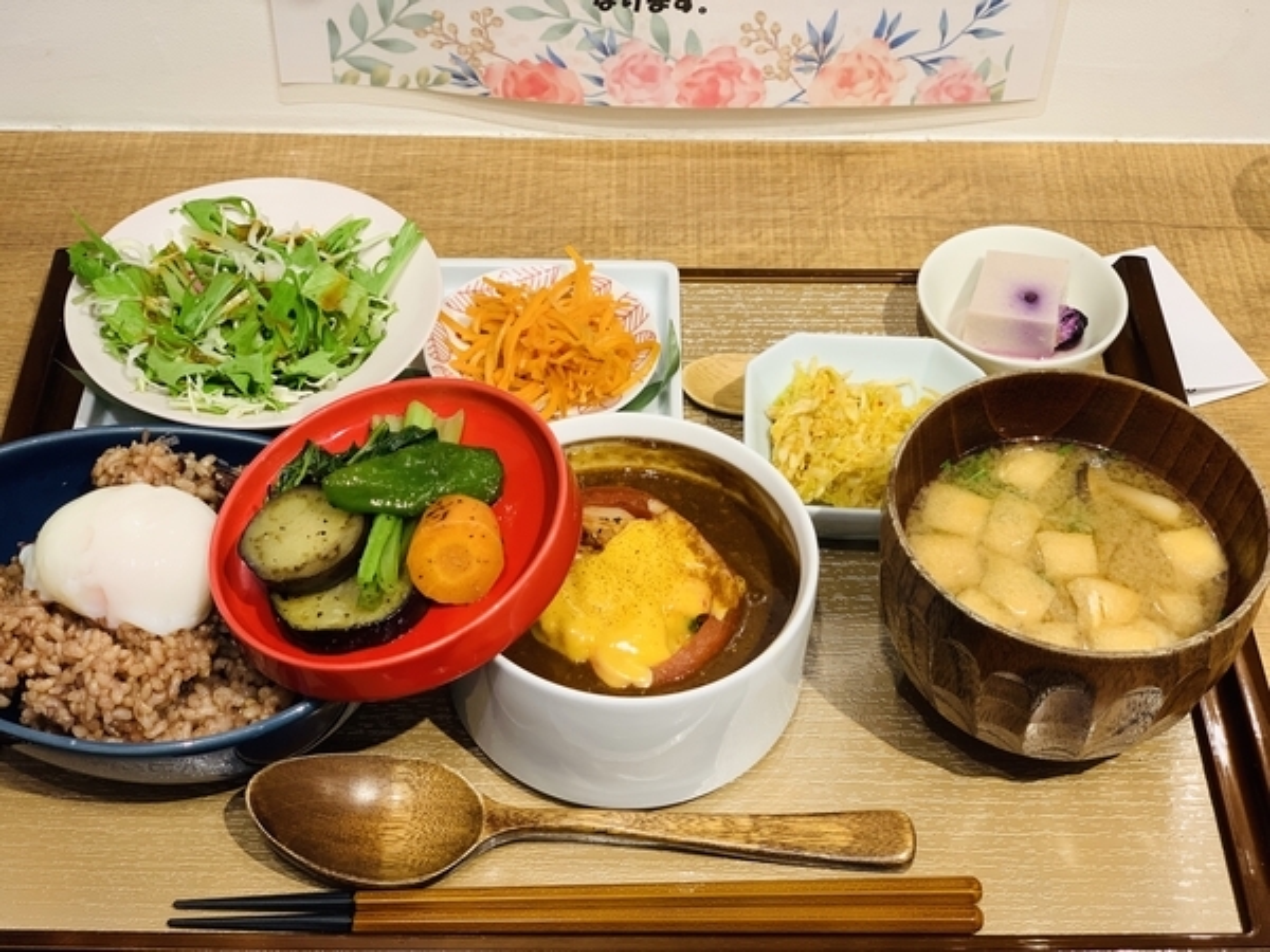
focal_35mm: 52
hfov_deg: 36.8
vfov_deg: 28.0
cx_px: 635
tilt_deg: -46.9
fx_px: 1908
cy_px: 476
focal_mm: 6
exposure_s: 1/50
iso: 50
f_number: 2.4
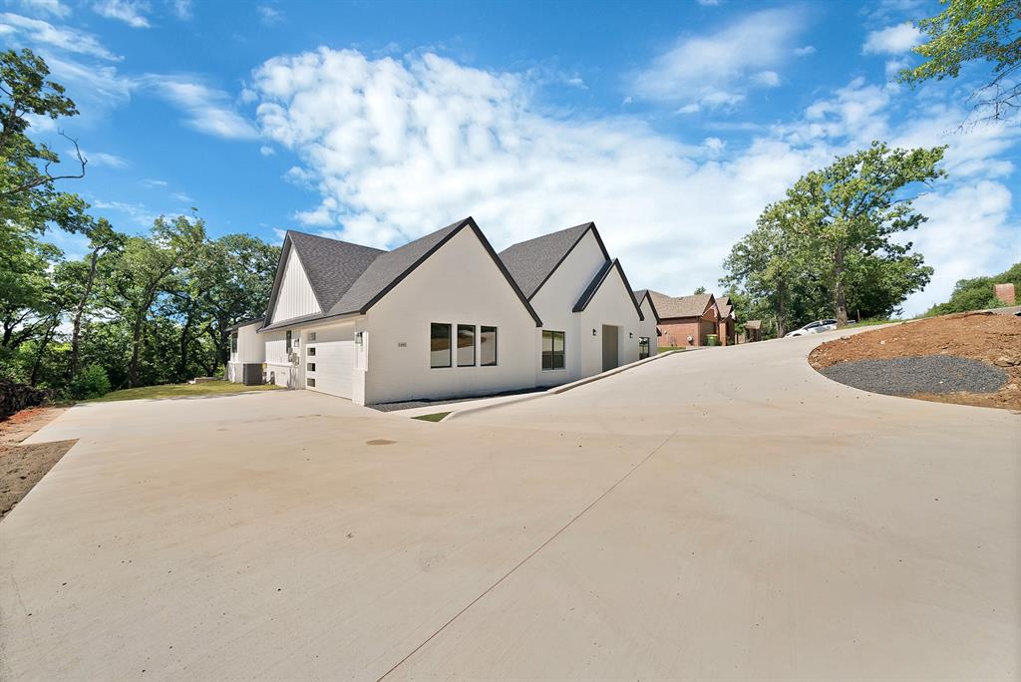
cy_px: 341
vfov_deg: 90.1
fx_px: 341
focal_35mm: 12
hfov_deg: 112.6
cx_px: 510
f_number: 9
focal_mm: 12
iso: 640
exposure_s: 1/400
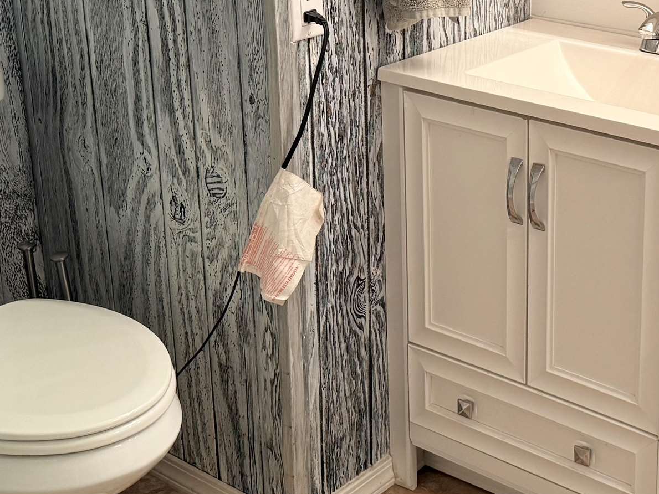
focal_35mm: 62
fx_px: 1180
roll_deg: -0.9
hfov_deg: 30.0
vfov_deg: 23.1
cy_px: 59
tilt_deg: -15.3
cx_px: 585
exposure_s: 1/60
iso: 160
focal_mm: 6.76
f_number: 1.78
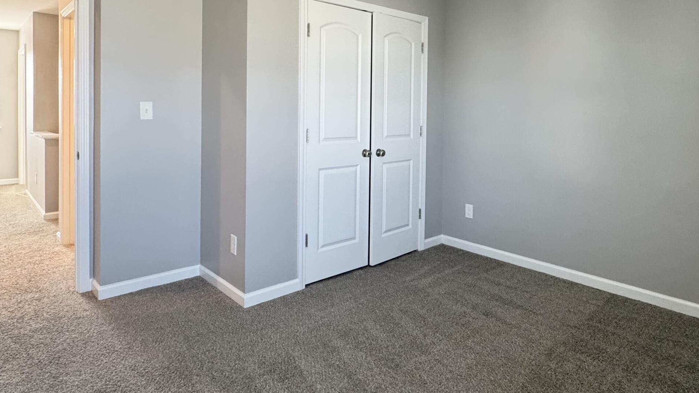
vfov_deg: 46.6
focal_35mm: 24
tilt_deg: -1.3
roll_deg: -0.9
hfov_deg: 76.1
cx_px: 382
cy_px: 120
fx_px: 445
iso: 320
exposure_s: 1/120
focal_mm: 2.22
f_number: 2.2
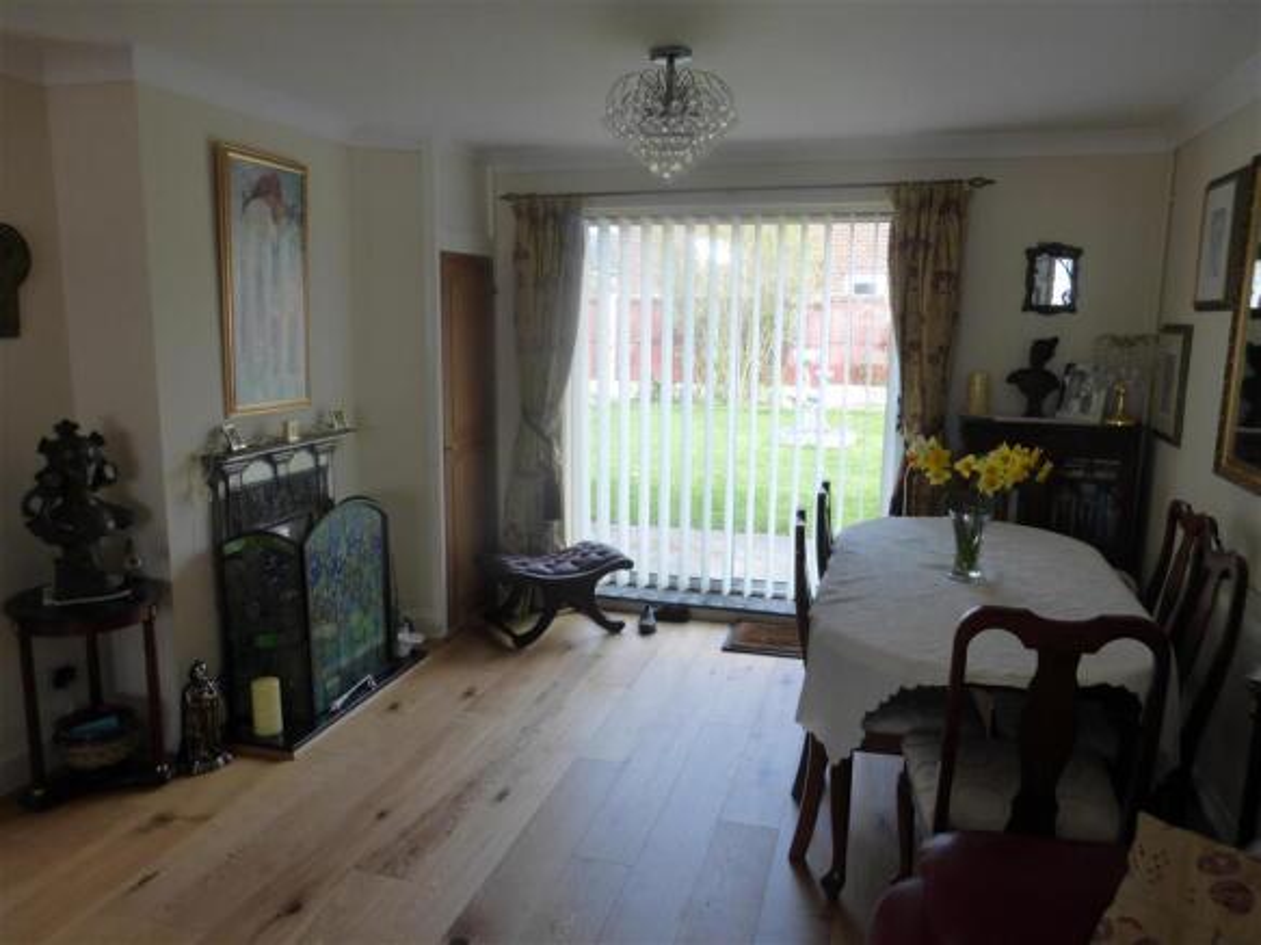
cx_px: 630
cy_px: 472
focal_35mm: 25
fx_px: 911
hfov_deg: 69.4
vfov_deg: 54.9
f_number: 3.3
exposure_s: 1/125
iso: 200
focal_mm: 4.3
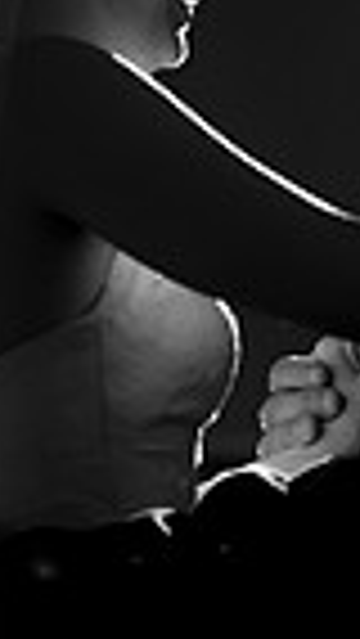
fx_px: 4288
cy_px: 29
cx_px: 173
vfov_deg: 8.5
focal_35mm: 253
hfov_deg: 4.8
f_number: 2.5
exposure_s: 1/60
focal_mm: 50
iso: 500
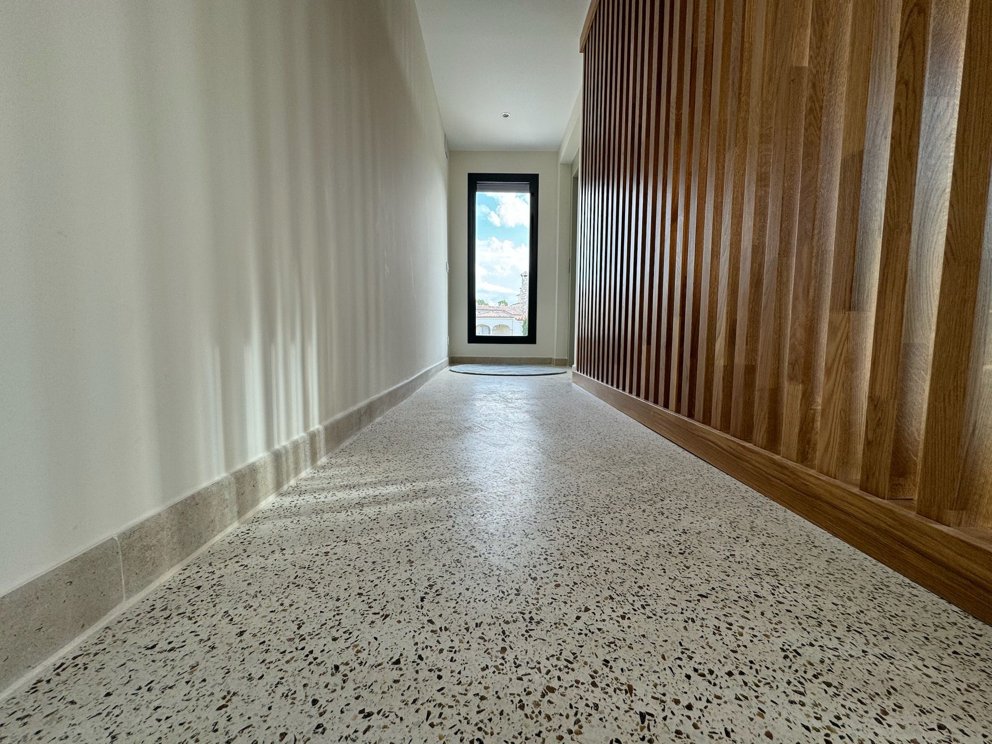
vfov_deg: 85.7
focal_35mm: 14
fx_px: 401
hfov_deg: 102.1
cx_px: 496
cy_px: 372
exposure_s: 1/100
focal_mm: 2.22
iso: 50
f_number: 2.2
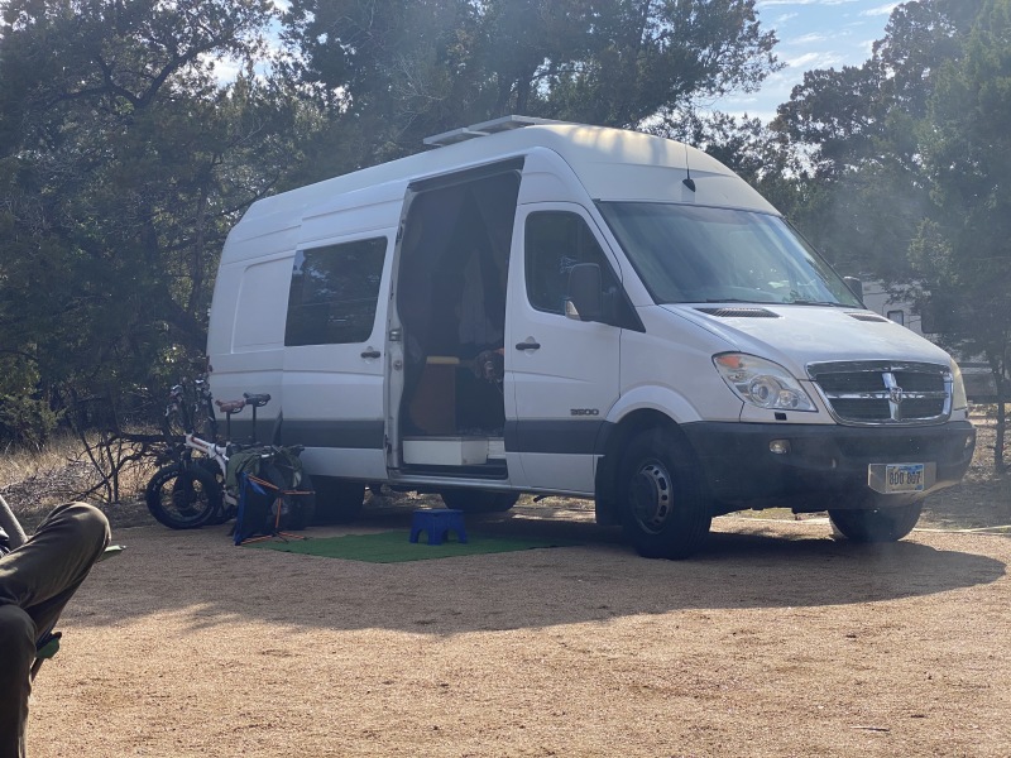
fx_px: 1519
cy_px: 379
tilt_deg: +0.7
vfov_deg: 28.0
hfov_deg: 36.8
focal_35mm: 52
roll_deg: +0.9
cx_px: 506
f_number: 2
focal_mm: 6
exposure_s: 1/1845
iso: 20
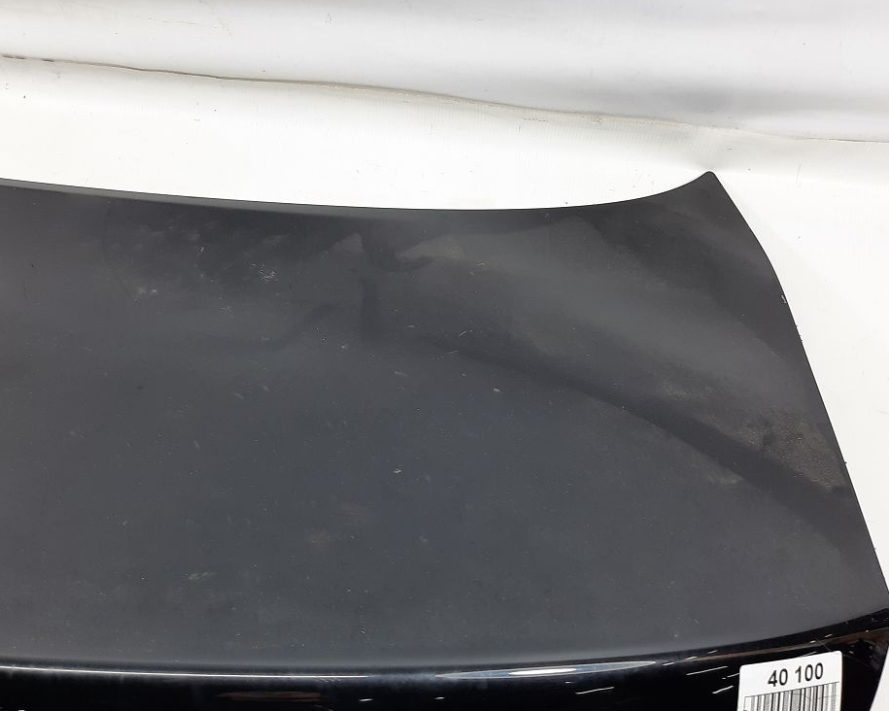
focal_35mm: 32
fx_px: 842
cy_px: 332
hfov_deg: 55.5
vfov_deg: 45.8
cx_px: 397
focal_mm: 4.6
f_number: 2
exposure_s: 1/50
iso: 50
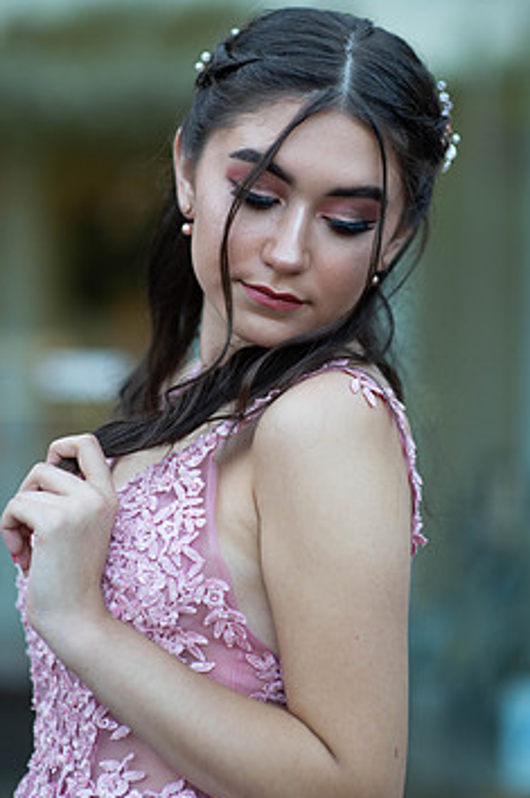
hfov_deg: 12.6
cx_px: 312
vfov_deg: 18.9
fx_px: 2392
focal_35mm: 108
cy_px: 343
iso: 250
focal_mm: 85
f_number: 2
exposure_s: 1/640
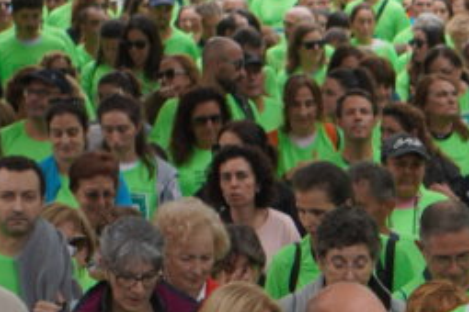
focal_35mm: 536
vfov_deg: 2.6
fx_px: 6976
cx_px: 807
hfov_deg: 3.8
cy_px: 348
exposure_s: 1/160
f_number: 5.6
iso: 100
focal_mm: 71
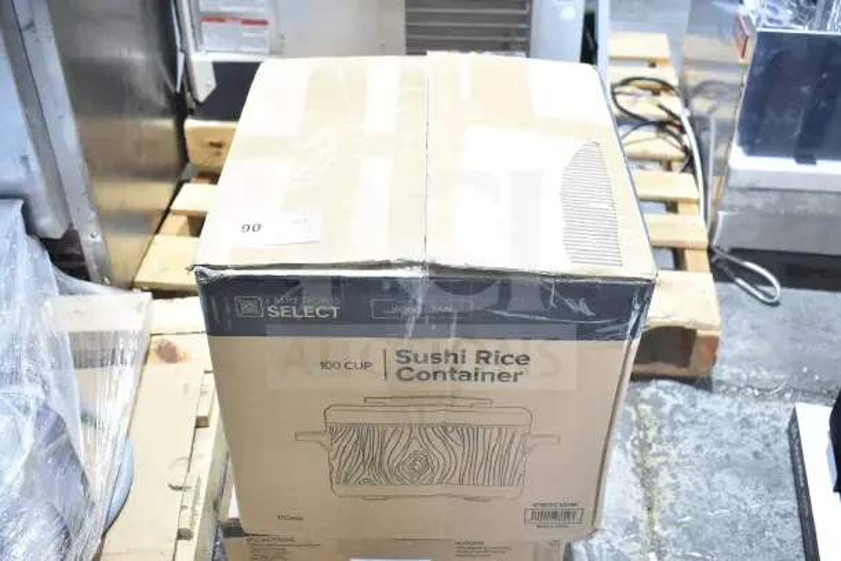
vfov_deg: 34.2
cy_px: 280
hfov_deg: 49.5
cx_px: 420
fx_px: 911
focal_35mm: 39
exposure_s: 1/60
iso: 1600
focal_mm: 26
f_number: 4
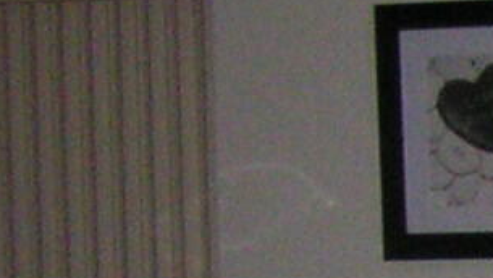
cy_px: 548
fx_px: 3636
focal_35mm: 278
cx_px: 1313
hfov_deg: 7.1
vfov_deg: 4.3
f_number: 2.8
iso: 200
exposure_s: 1/40
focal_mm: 5.8
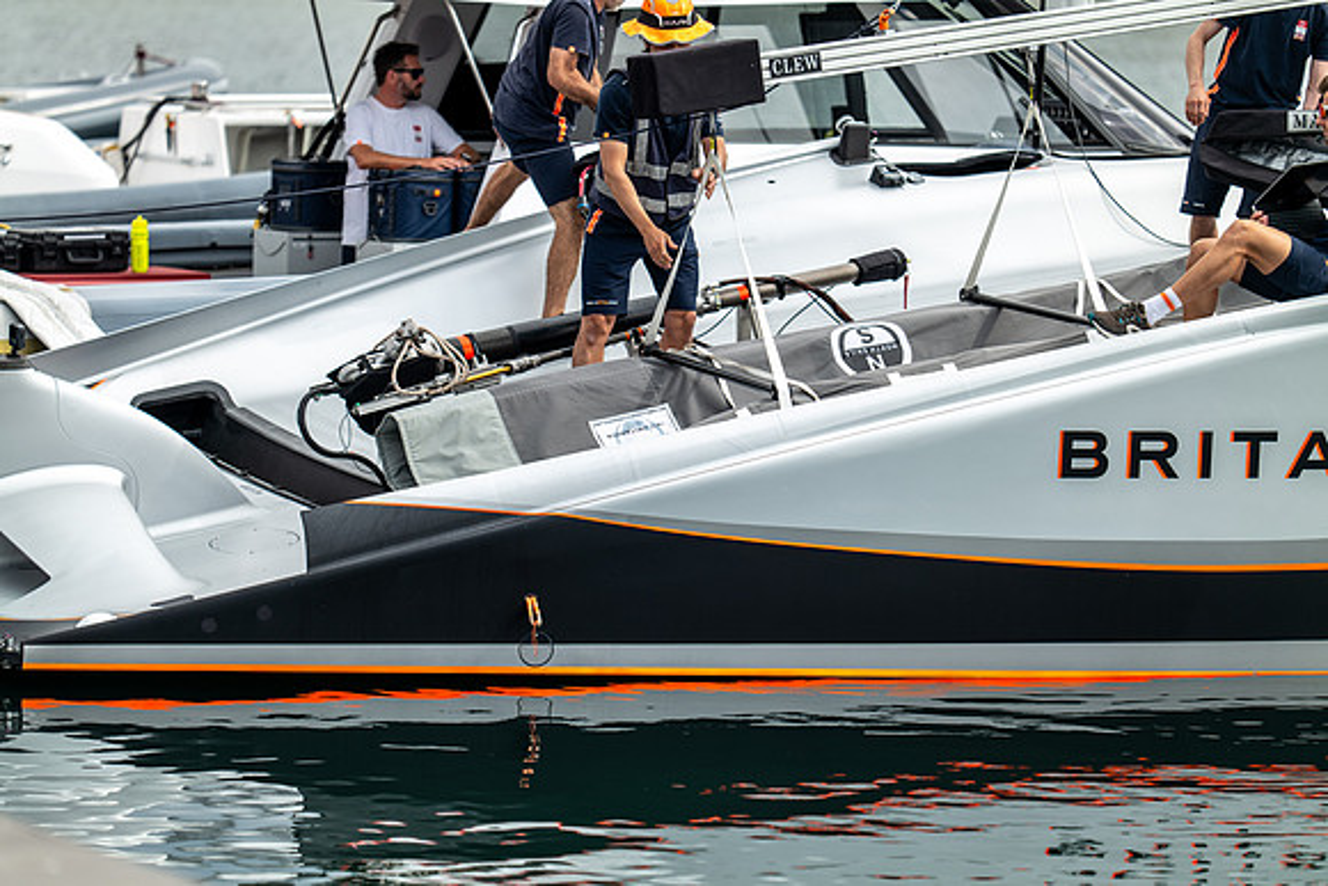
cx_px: 664
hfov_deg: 10.3
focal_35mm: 200
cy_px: 443
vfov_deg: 6.9
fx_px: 7379
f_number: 2.8
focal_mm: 200
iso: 100
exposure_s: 1/1600
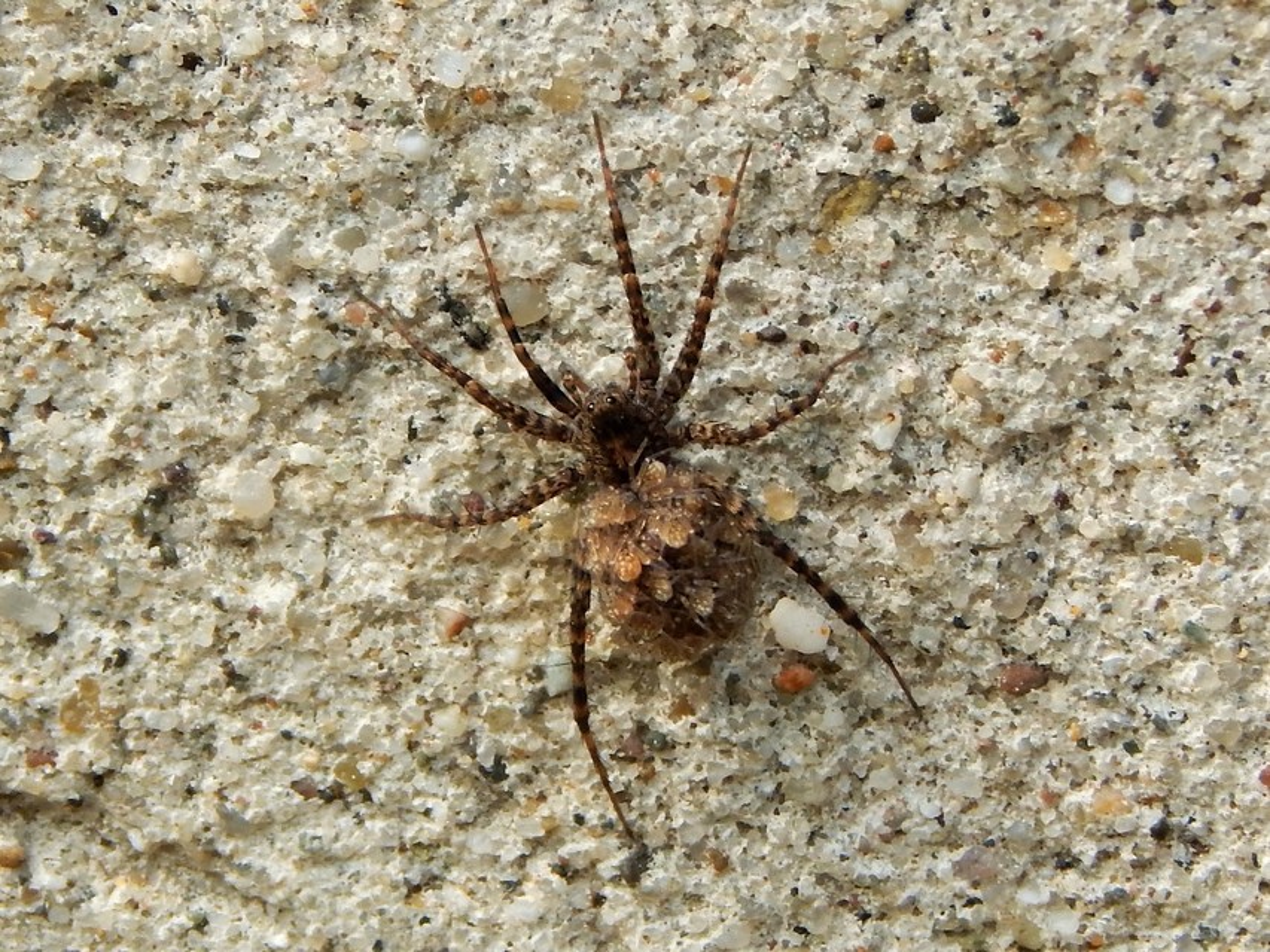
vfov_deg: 7.2
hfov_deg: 9.6
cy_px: 476
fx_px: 7596
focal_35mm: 207
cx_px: 635
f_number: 5.4
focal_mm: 37.1
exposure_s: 1/125
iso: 125
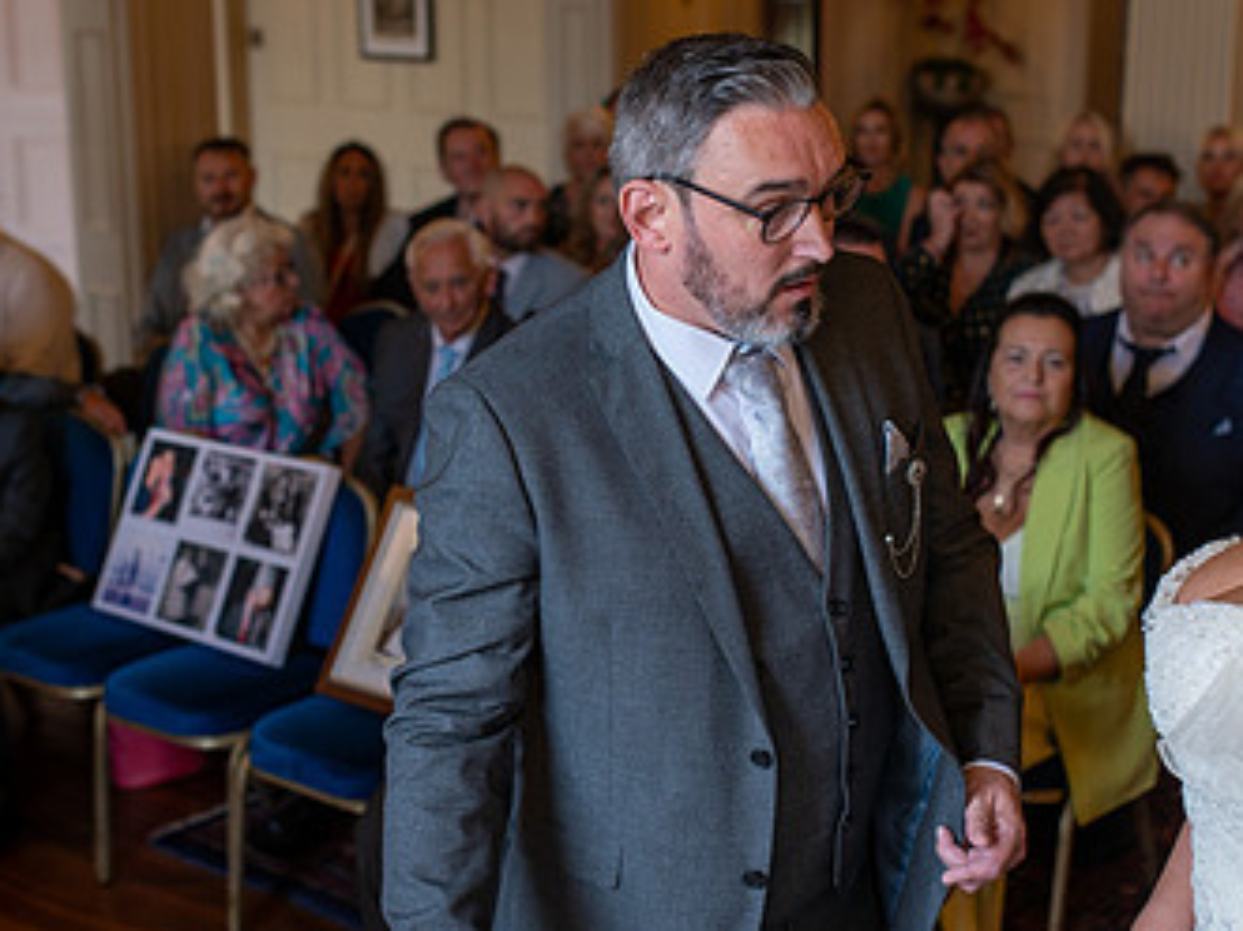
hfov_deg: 32.7
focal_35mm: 59
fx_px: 2118
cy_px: 417
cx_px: 597
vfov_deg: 24.8
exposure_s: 1/125
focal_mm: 35
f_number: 2.5
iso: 250
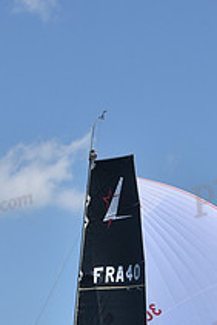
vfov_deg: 9.0
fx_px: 2031
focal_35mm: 225
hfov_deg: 6.1
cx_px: 113
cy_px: 422
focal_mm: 82
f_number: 9
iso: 320
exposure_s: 1/1250
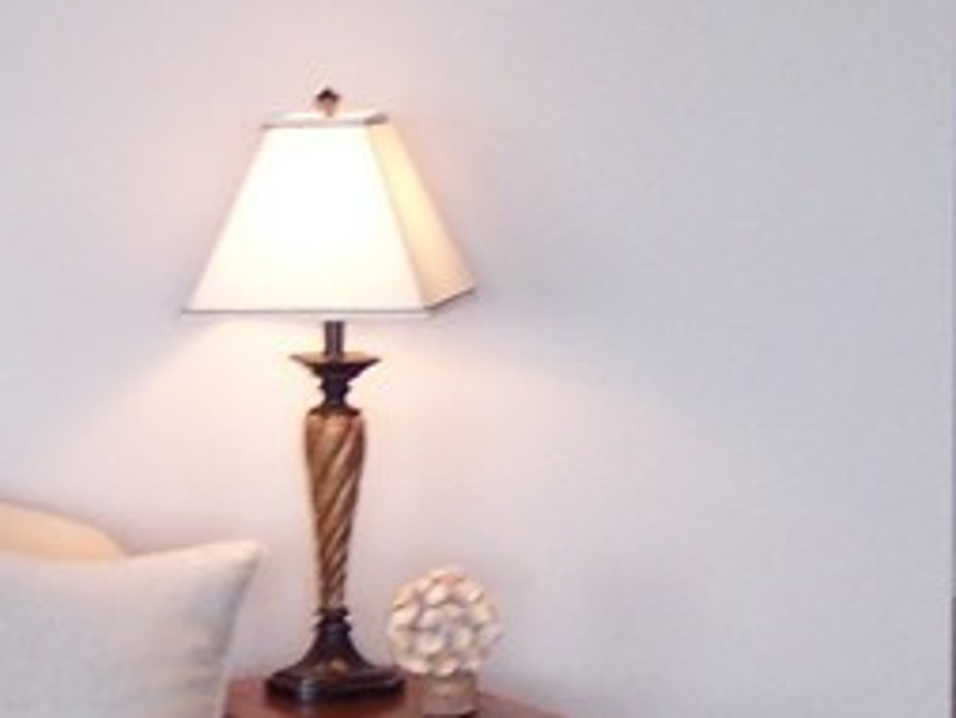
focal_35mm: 154
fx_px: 4255
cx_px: 574
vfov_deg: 9.6
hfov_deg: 12.8
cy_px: 574
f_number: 2.8
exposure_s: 1/30
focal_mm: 8
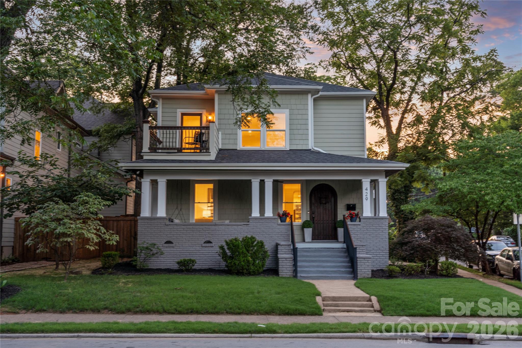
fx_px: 522
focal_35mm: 36
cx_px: 261
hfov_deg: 53.1
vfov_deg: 36.9
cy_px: 174
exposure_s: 1/2.5
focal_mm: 36
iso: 160
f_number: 9
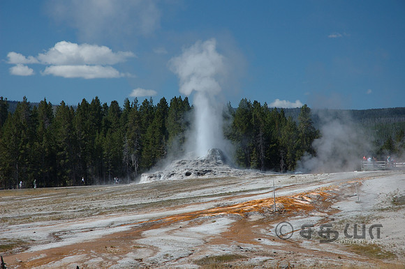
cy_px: 134
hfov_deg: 19.5
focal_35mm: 105
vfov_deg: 13.0
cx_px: 202
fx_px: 1181
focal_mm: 70
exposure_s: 1/200
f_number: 7.1
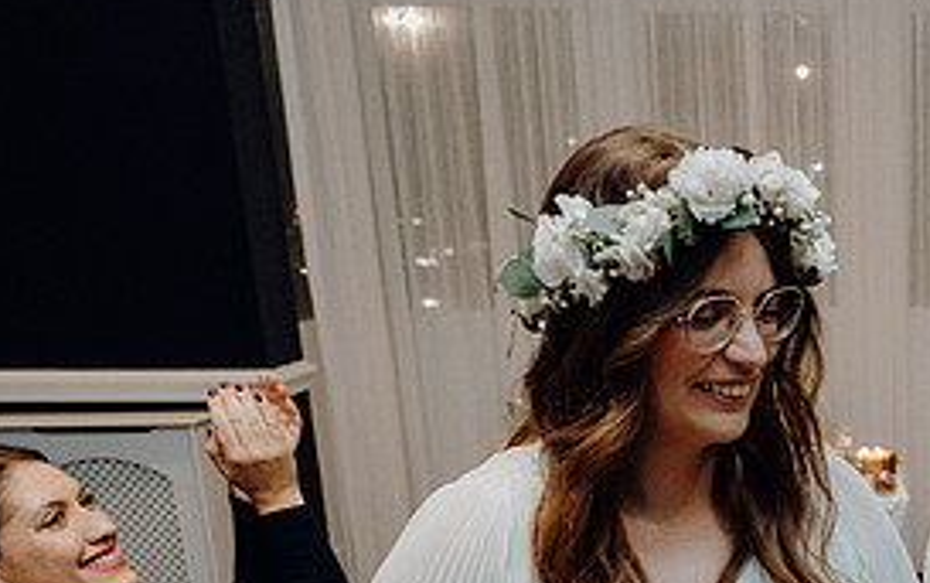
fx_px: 1319
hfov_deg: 35.0
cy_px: 609
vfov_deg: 23.6
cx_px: 944
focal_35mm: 52
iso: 2500
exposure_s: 1/160
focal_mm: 24
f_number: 3.5
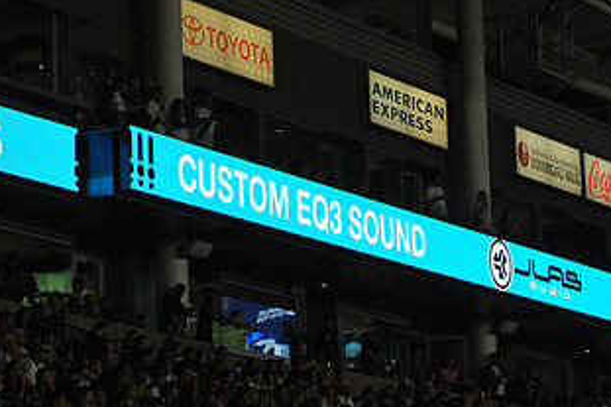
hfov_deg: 11.2
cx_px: 530
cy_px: 315
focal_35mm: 183
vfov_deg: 7.5
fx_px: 3104
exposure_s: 1/500
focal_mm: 98
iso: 3200
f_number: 11
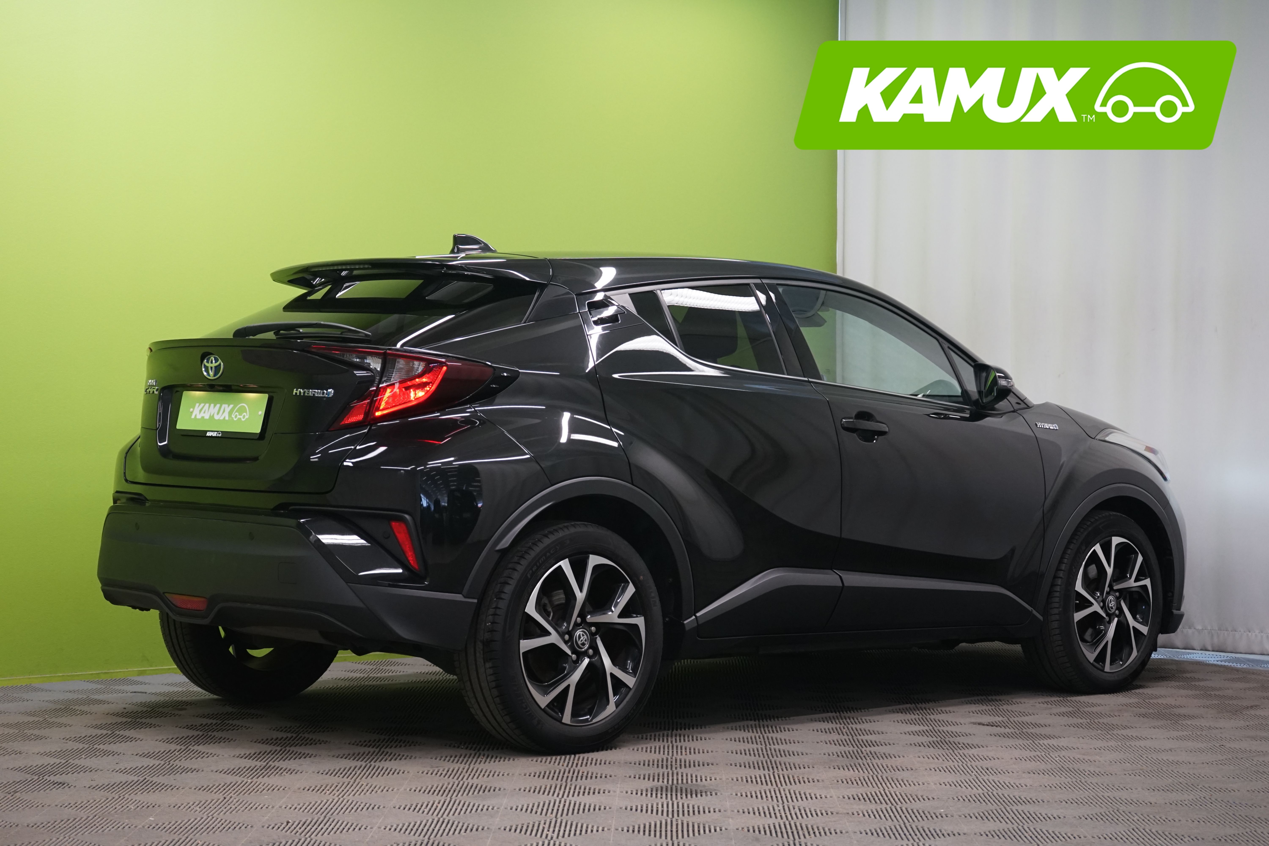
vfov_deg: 20.3
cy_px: 423
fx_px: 2362
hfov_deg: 30.1
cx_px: 634
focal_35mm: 67
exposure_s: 1/25
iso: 1600
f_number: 7.1
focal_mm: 67
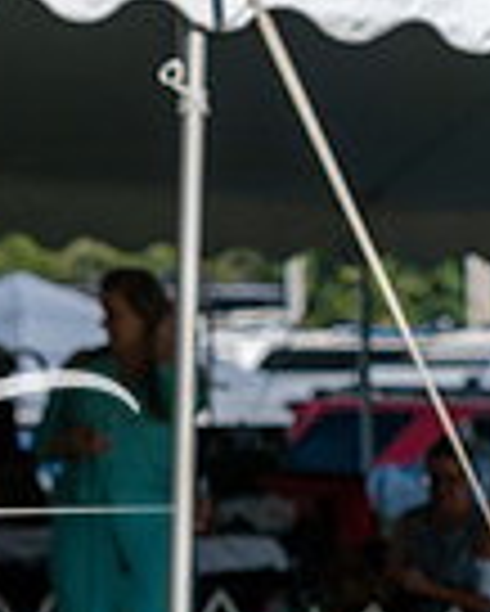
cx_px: -744
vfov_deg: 4.4
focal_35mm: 442
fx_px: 8003
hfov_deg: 3.5
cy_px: 792
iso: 100
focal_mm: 95
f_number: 4.5
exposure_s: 1/1250
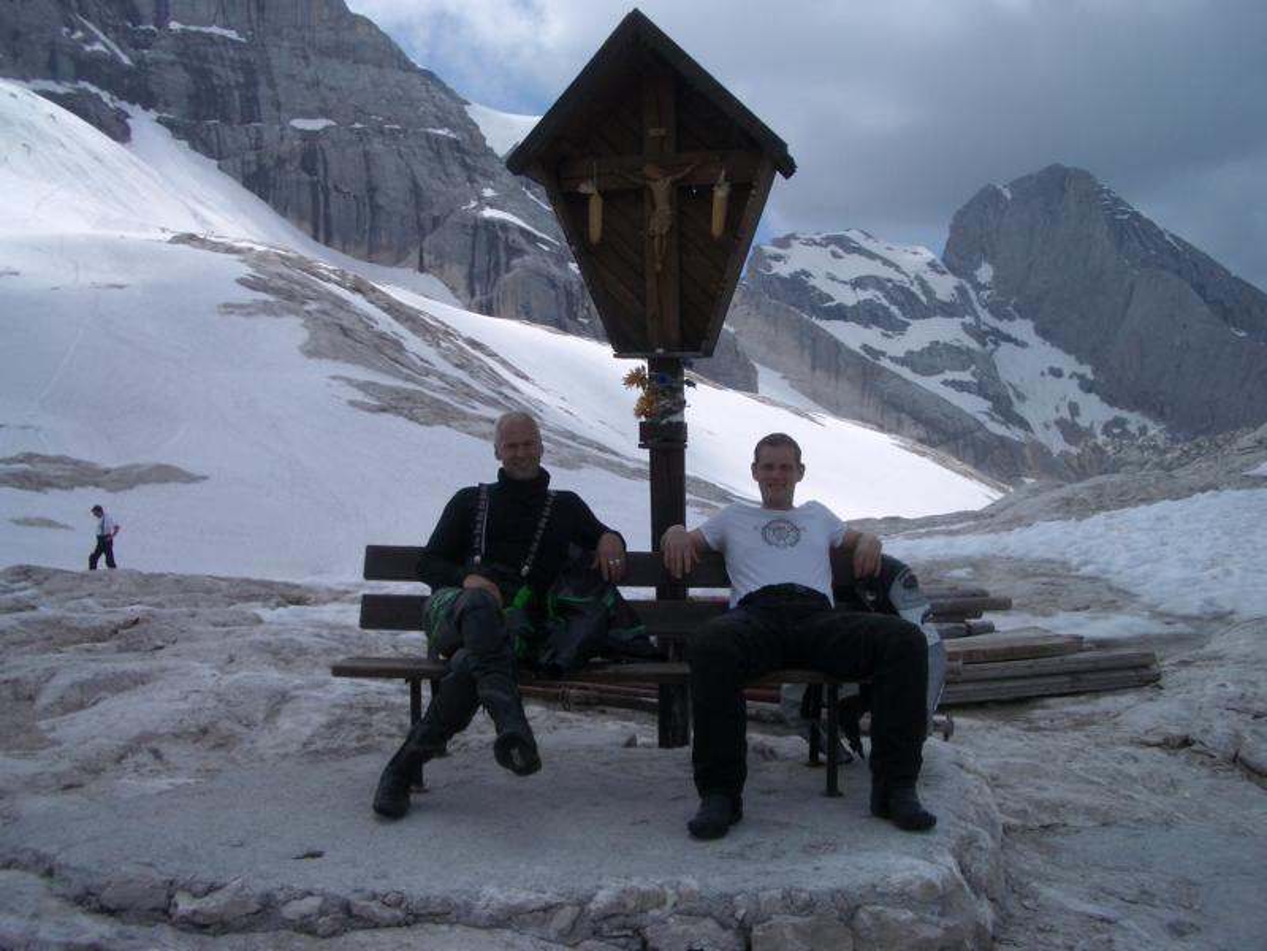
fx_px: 1281
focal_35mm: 35
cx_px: 634
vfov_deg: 40.7
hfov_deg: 52.6
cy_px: 476
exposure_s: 1/1250
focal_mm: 5.8
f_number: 4.3
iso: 50
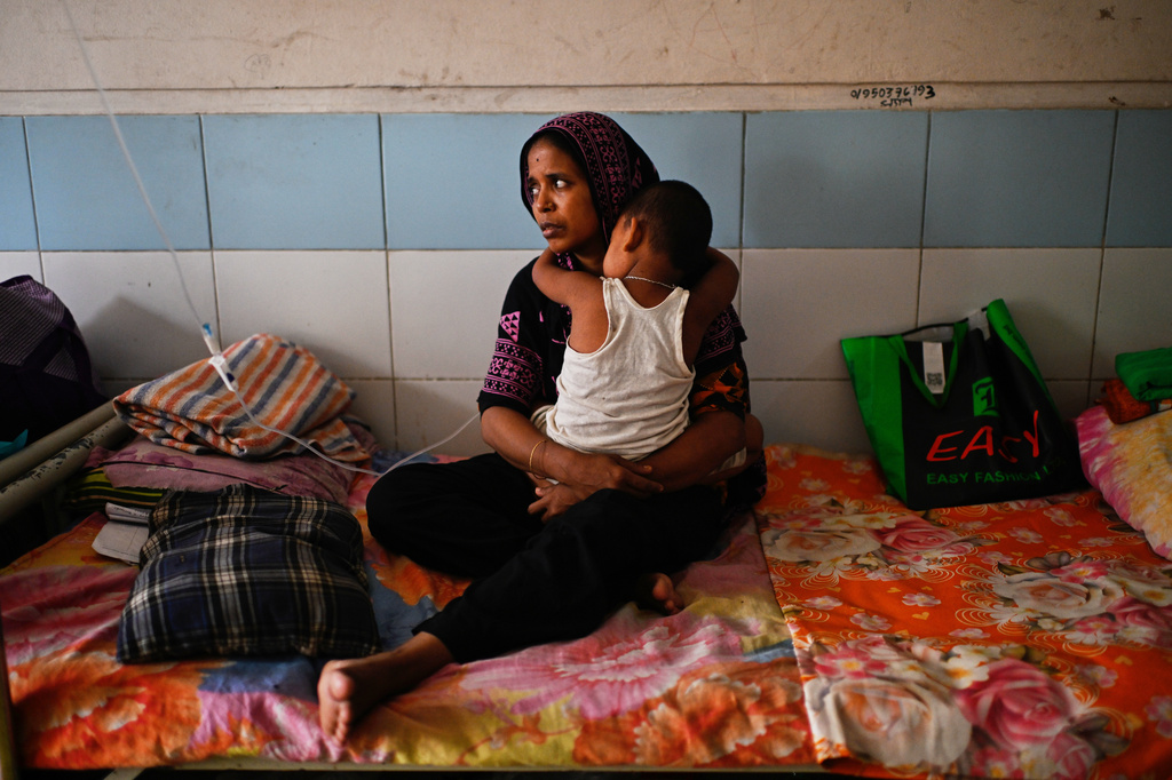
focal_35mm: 35
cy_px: 390
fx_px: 1139
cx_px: 586
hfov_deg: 54.4
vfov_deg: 37.8
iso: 1000
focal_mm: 35
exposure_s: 1/1250
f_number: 1.4
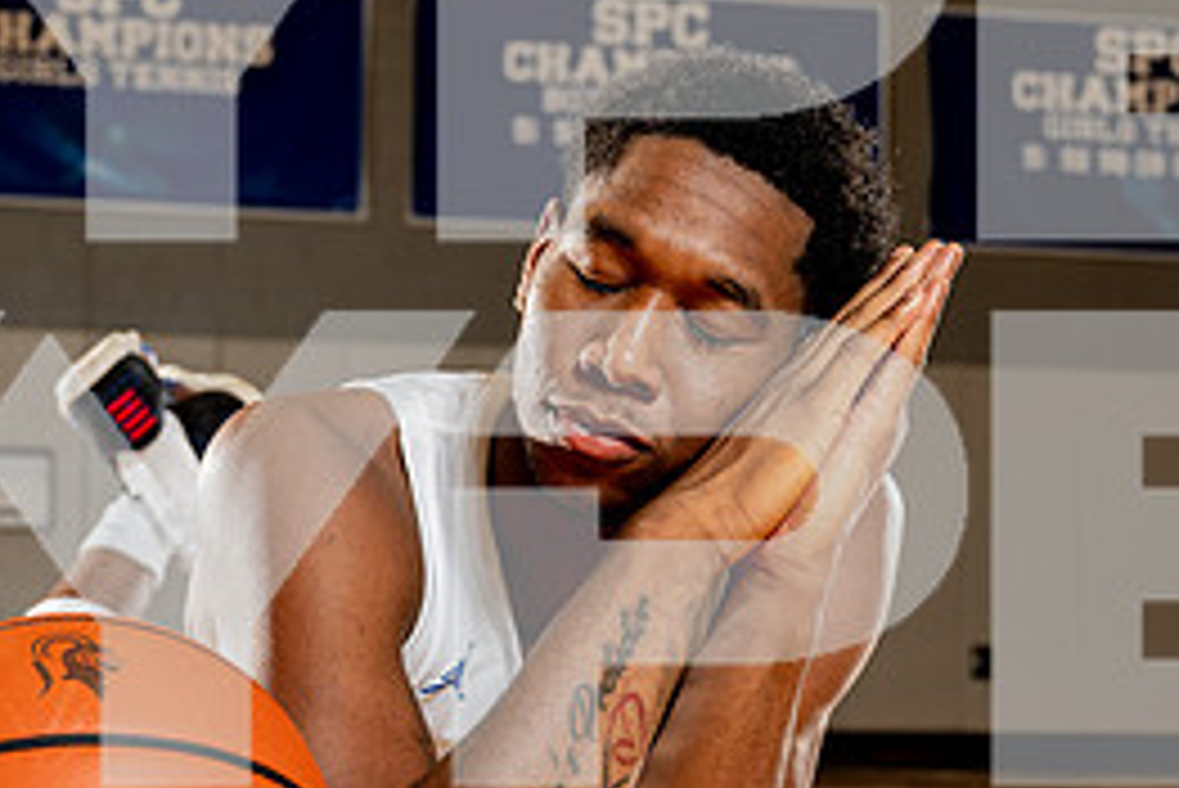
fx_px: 2392
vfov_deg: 18.6
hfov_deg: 27.5
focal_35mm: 73
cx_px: 364
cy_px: 552
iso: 250
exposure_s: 1/250
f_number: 4
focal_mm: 33
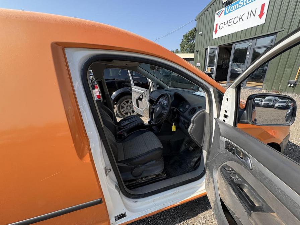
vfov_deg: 85.7
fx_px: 121
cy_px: 112
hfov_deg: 102.1
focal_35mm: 14
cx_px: 150
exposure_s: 1/544
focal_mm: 2.22
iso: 64
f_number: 2.2
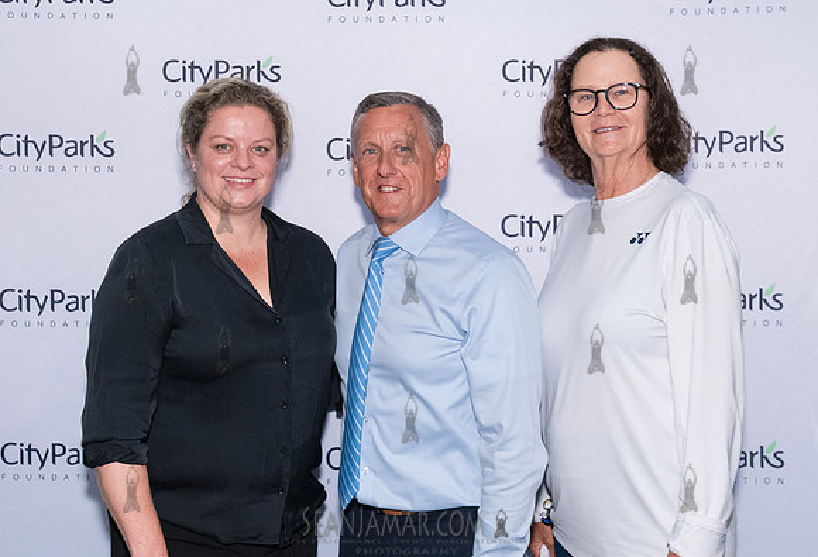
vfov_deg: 22.4
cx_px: 389
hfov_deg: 32.5
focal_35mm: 61
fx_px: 1404
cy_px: 198
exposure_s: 1/320
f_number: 5
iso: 4000
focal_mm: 35
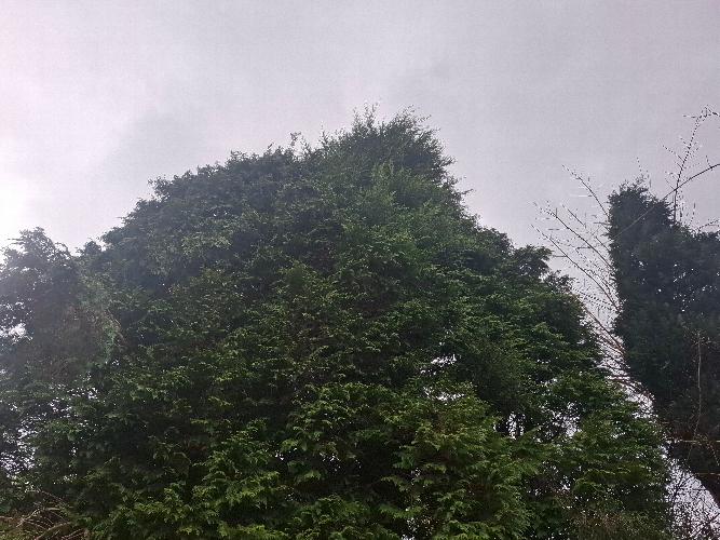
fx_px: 478
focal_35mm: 23
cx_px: 360
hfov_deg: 73.9
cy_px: 270
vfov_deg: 58.9
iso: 50
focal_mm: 5.54
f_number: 1.8
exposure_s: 1/562
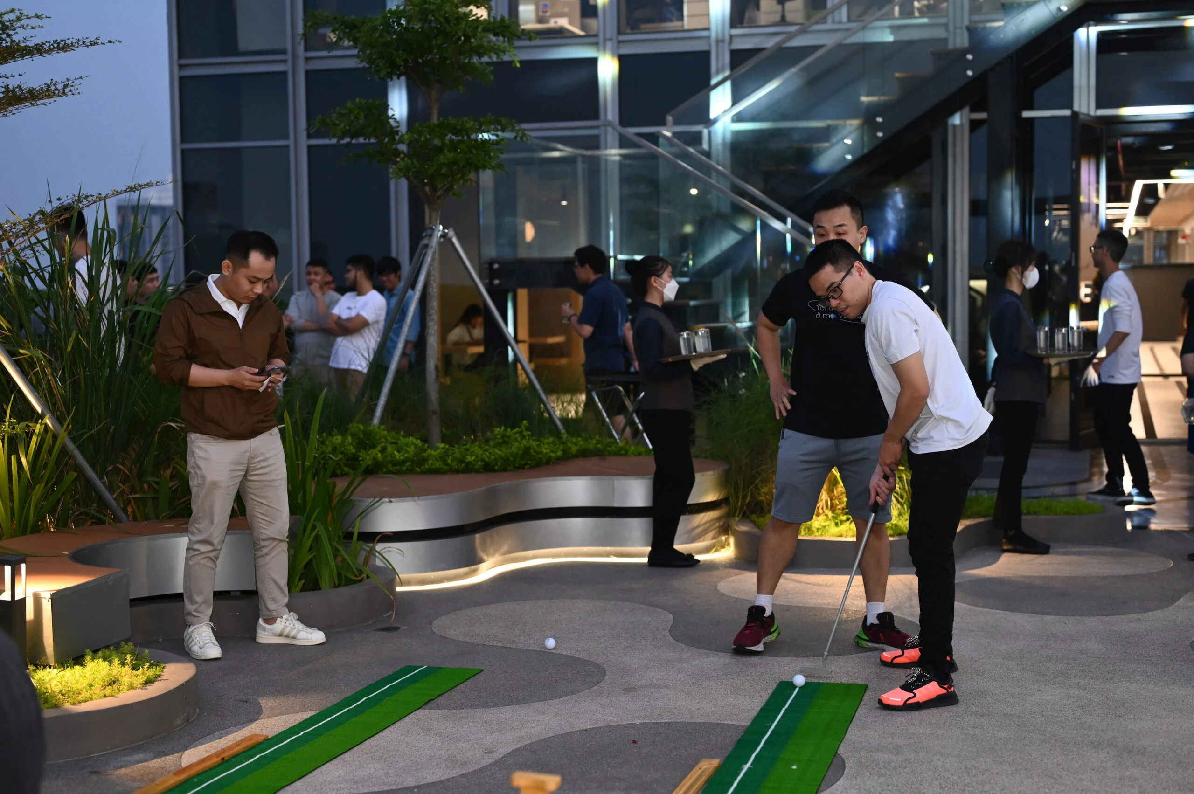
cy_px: 397
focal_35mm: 50
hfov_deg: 39.6
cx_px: 597
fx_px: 1657
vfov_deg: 27.0
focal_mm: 50
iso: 2000
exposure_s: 1/200
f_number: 2.8
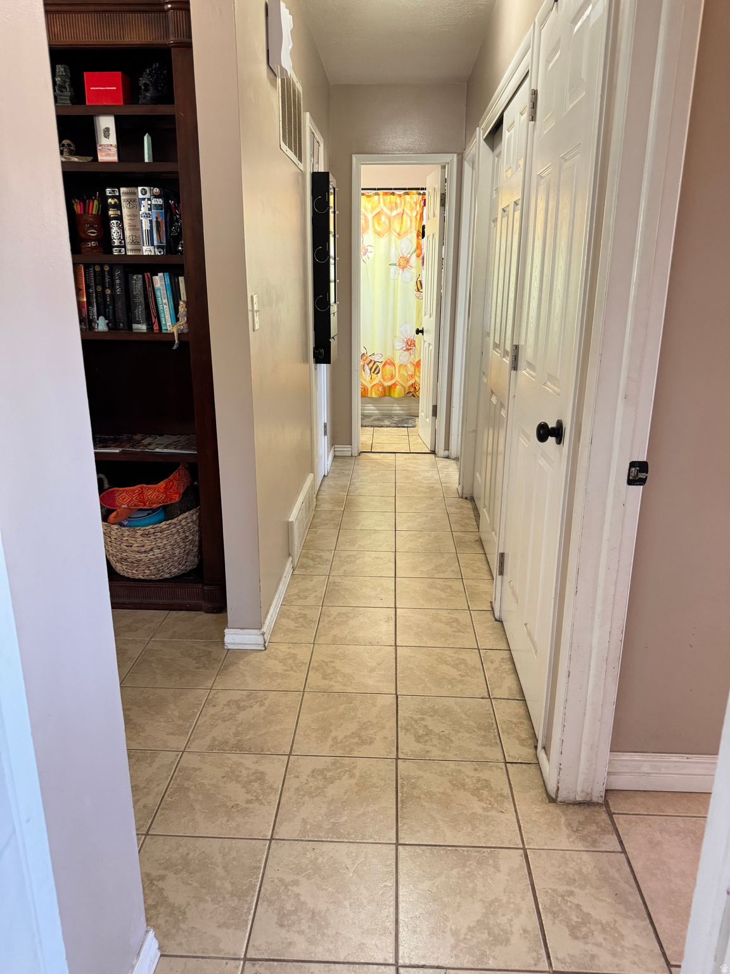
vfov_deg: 71.6
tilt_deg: -17.3
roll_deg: -0.1
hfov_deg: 56.8
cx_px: 365
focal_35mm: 24
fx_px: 675
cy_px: 487
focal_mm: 6.76
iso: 400
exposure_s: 1/60
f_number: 1.78
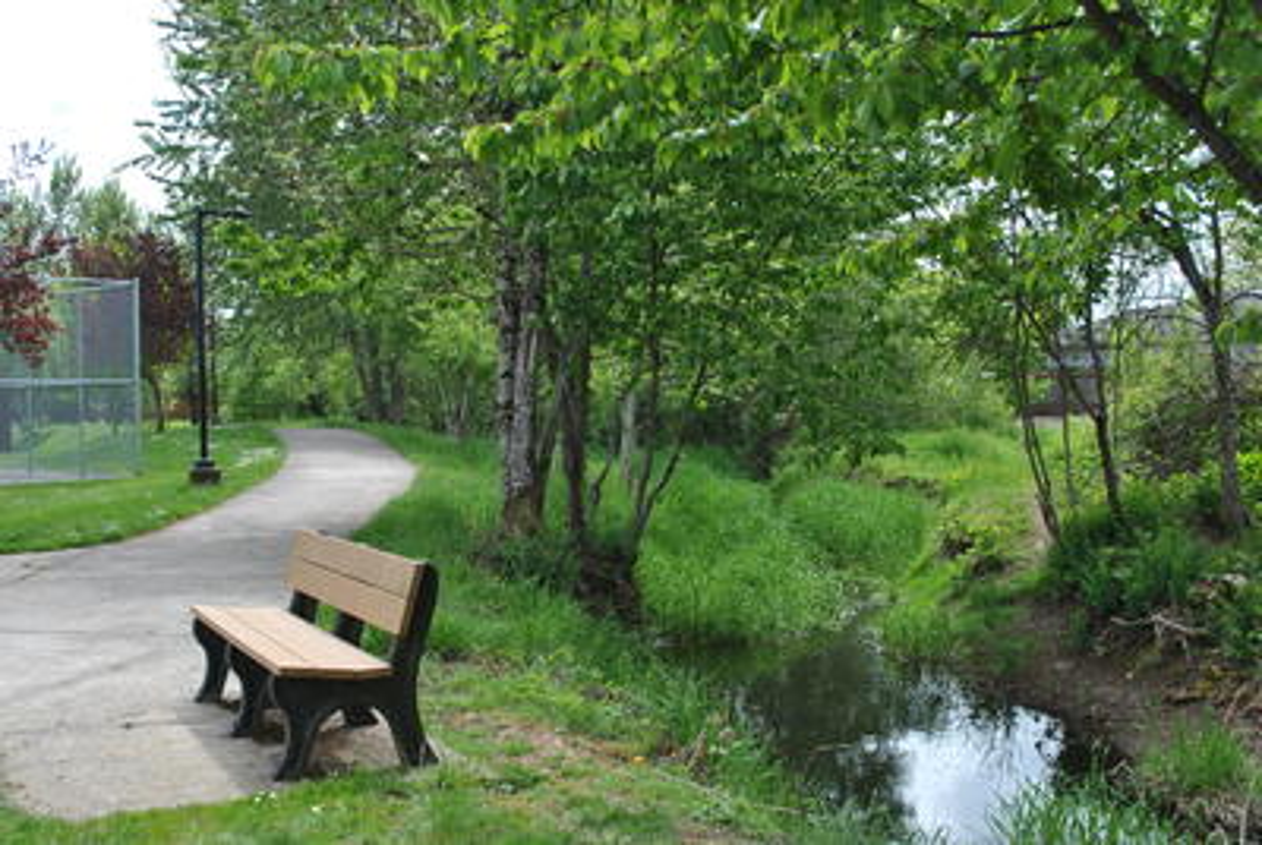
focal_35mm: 39
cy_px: 422
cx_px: 631
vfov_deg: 34.3
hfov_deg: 49.5
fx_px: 1369
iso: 100
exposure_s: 1/200
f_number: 7.1
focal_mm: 26
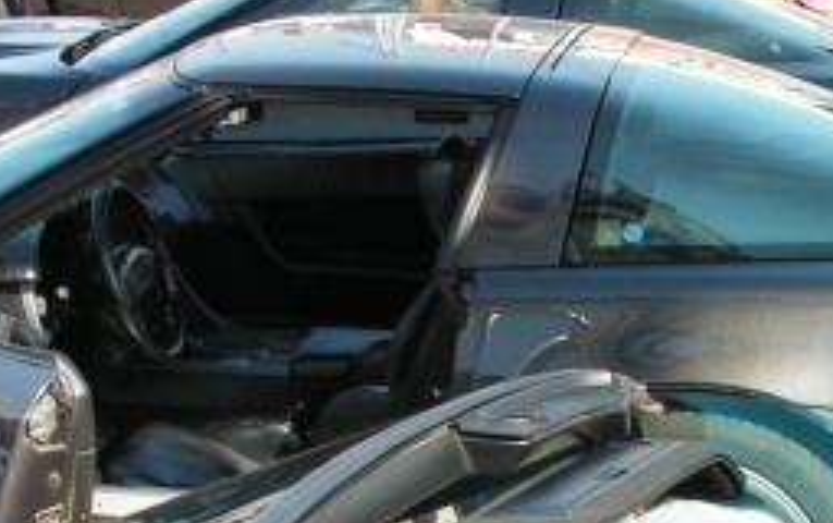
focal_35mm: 101
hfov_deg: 20.5
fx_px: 2295
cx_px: 284
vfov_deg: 12.9
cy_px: 451
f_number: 5.6
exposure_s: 1/100
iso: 50
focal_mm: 6.3
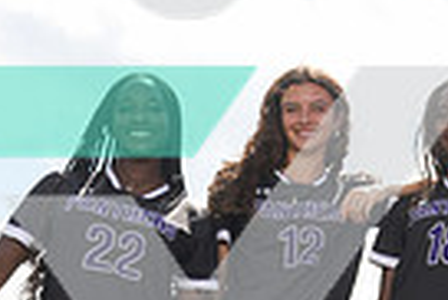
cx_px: 751
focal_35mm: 136
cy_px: 242
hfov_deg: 13.8
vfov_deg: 10.1
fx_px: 1694
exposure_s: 1/200
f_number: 9
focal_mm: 32
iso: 125
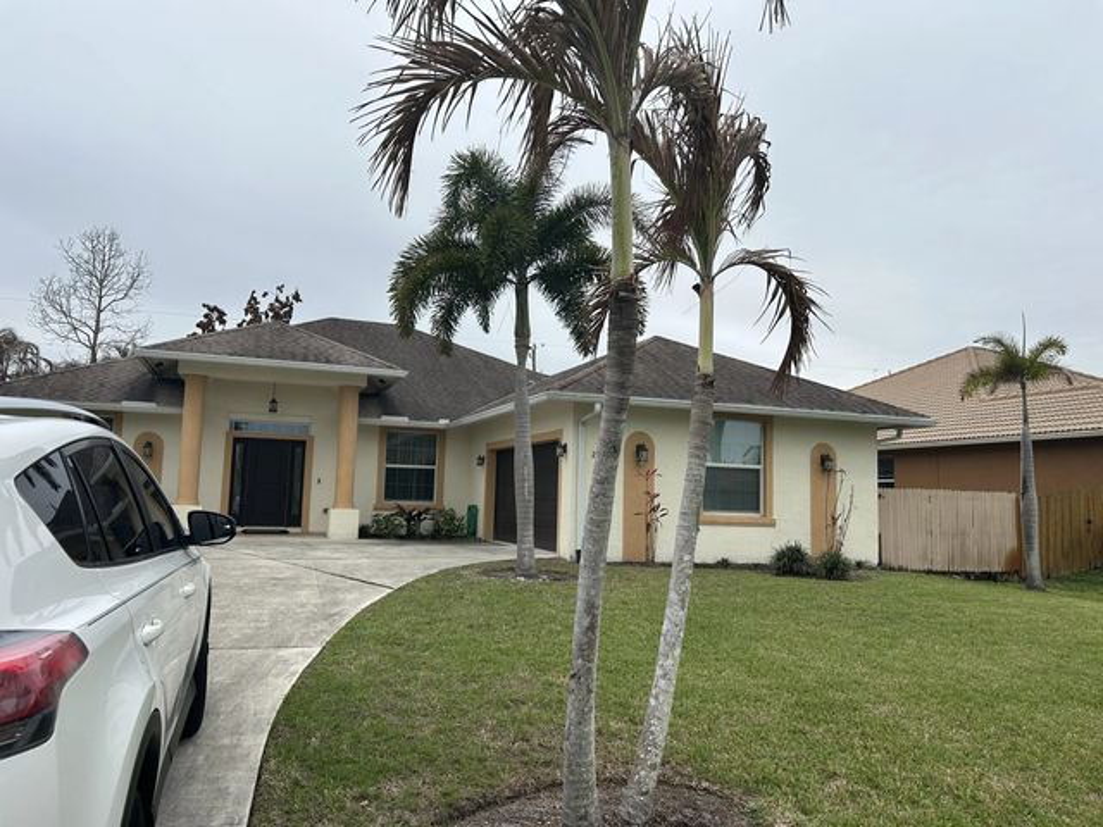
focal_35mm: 26
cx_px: 552
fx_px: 828
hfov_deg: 67.3
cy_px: 414
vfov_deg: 53.1
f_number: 1.5
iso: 50
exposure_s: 1/5076
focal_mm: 5.7
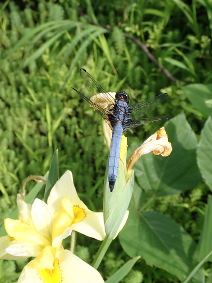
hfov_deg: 33.6
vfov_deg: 43.9
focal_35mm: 43
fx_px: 351
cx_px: 106
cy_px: 142
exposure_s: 1/100
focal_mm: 7.86
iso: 100
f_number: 4
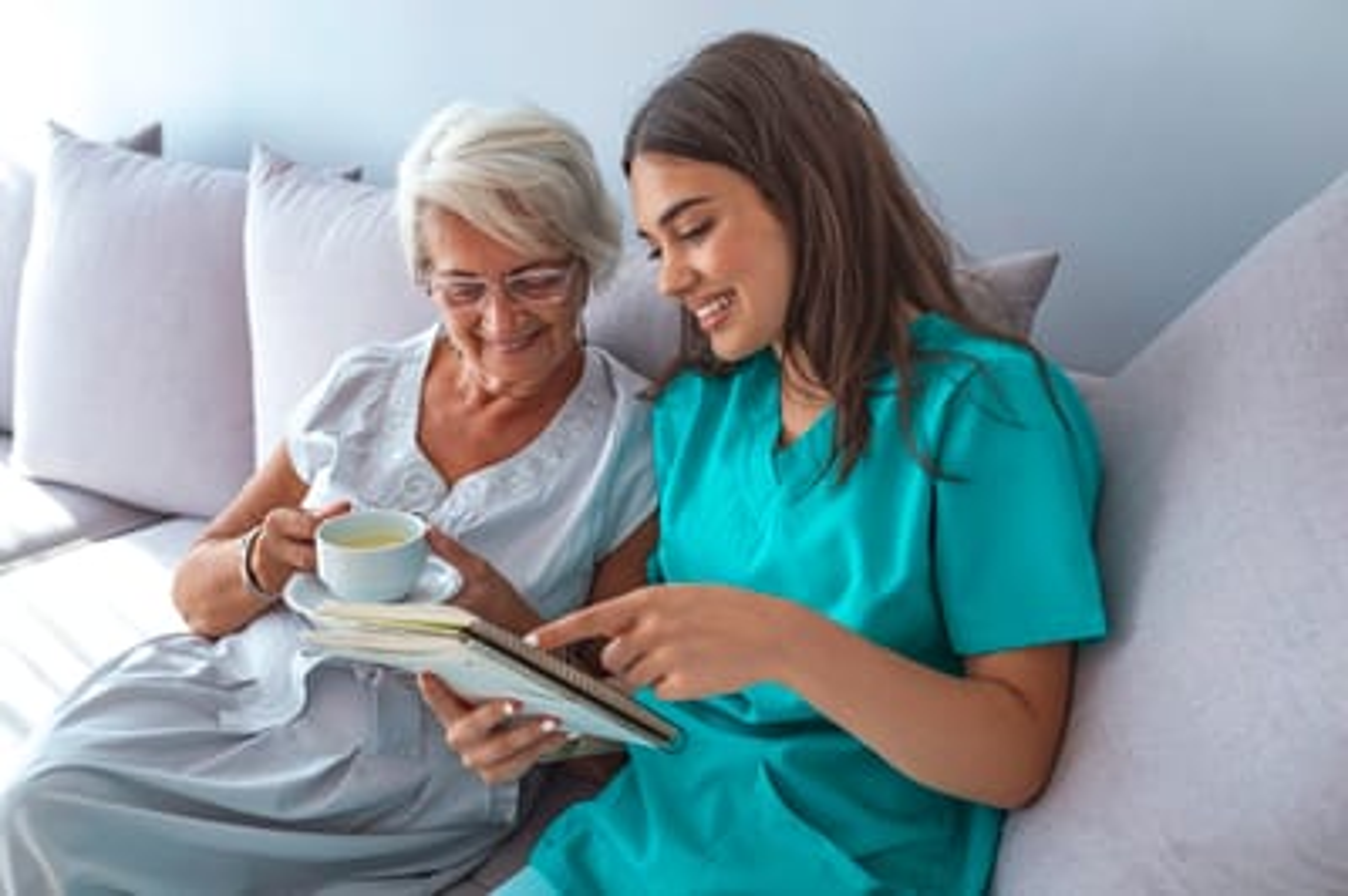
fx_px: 1309
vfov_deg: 37.8
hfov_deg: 54.5
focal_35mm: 35
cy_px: 448
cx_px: 674
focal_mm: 35
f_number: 3.5
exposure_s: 1/100
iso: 100
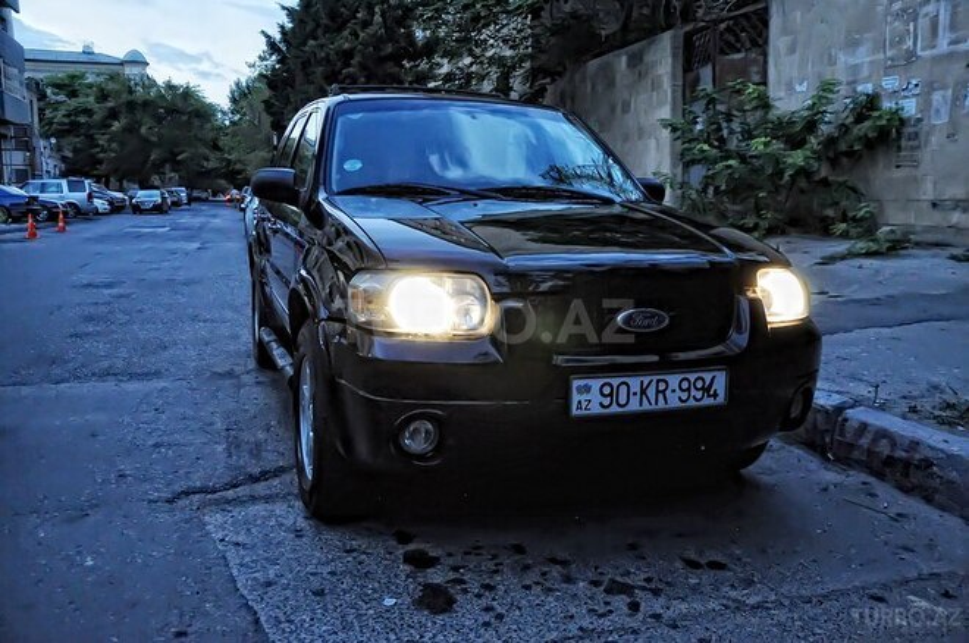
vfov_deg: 41.6
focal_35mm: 32
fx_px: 847
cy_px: 322
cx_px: 484
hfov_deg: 59.6
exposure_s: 1/100
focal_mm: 21
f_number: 3.8
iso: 2000
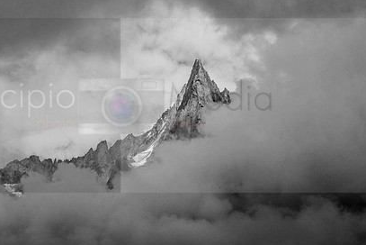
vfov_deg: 23.7
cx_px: 150
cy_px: 87
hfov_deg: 34.9
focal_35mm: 57
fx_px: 580
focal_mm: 24
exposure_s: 1/600
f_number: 14
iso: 200
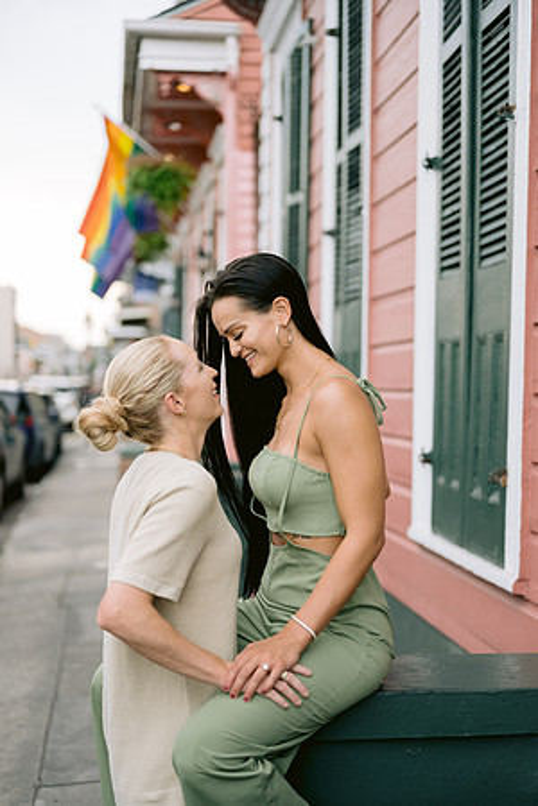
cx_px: 269
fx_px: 1121
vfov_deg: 39.6
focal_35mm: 50
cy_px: 403
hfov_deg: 27.0
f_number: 2
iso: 400
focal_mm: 50
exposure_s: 1/320
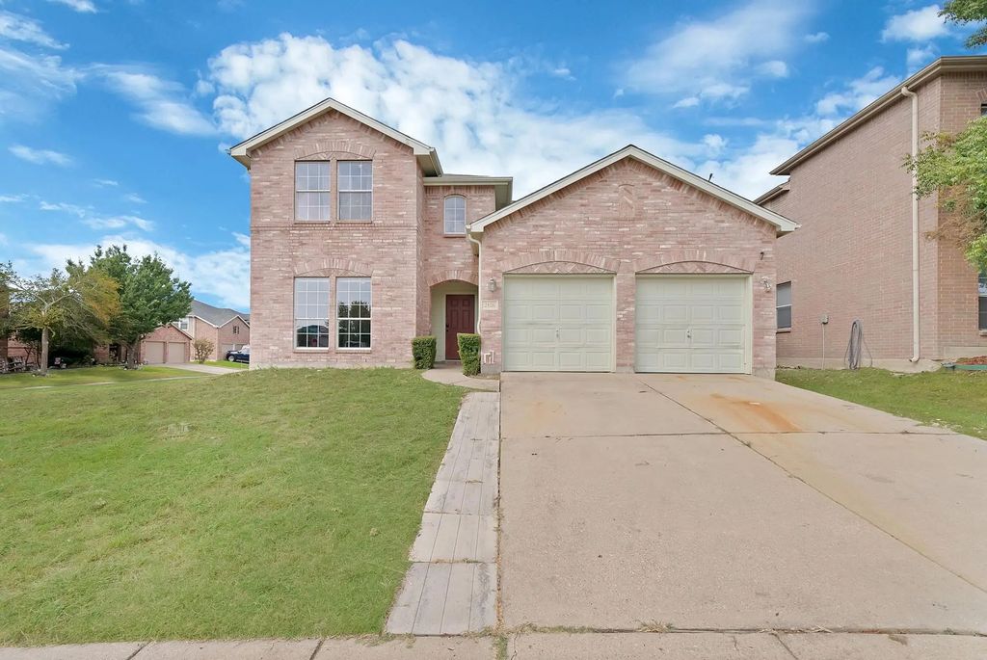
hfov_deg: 100.3
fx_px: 412
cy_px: 330
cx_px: 494
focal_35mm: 15
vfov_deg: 77.5
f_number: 6.3
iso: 640
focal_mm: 15
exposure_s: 1/320
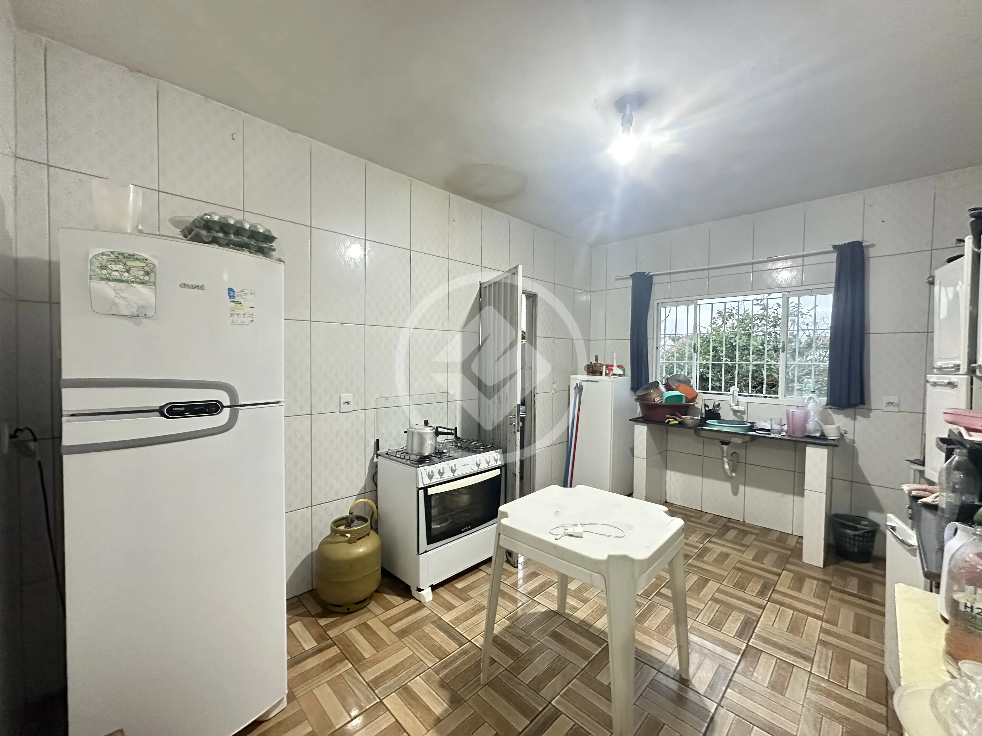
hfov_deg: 102.1
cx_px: 491
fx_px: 397
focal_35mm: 14
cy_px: 368
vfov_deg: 85.7
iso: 1000
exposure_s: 1/40
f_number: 2.2
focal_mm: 2.22
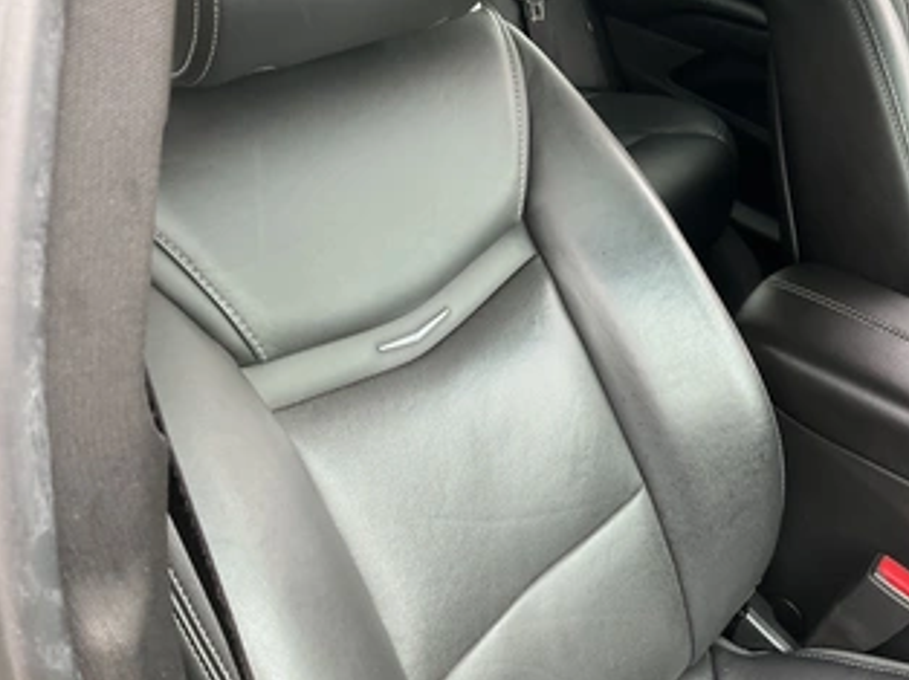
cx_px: 544
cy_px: 266
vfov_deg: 38.4
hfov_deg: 49.9
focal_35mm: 37
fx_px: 971
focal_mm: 3
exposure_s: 1/60
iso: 100
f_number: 1.8
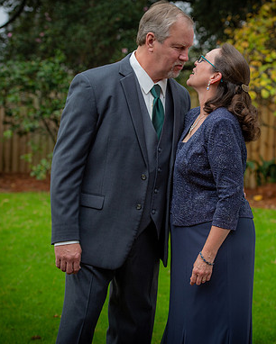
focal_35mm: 121
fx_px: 1235
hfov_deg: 12.7
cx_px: 207
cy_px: 172
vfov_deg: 15.9
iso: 200
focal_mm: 85
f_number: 4.5
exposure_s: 1/200
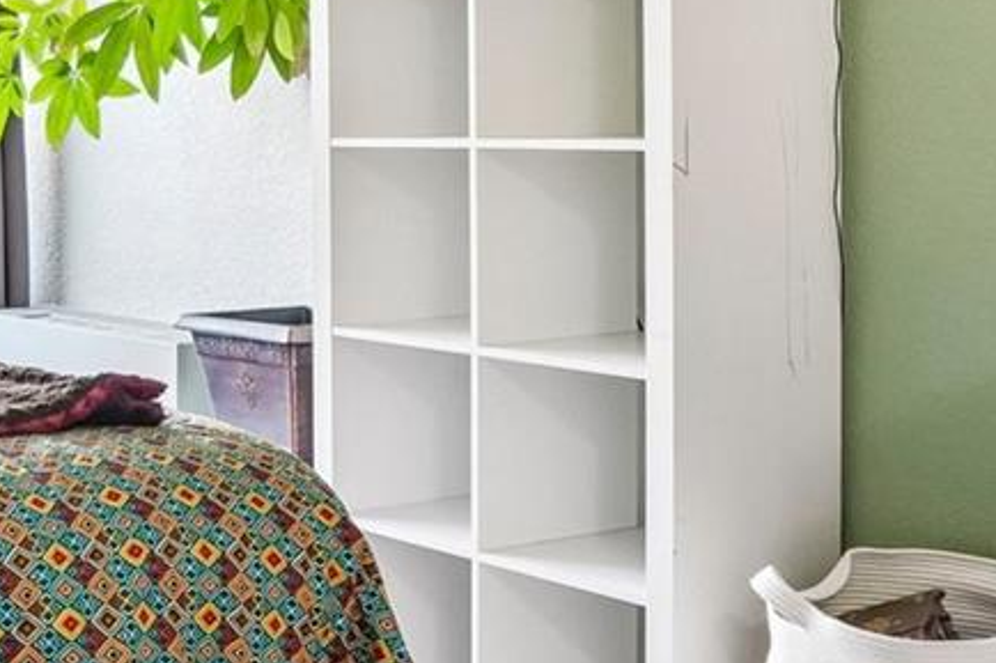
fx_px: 1683
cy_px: 128
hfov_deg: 27.7
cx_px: -282
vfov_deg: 22.0
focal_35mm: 61
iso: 500
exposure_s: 1/8
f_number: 8
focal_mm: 11
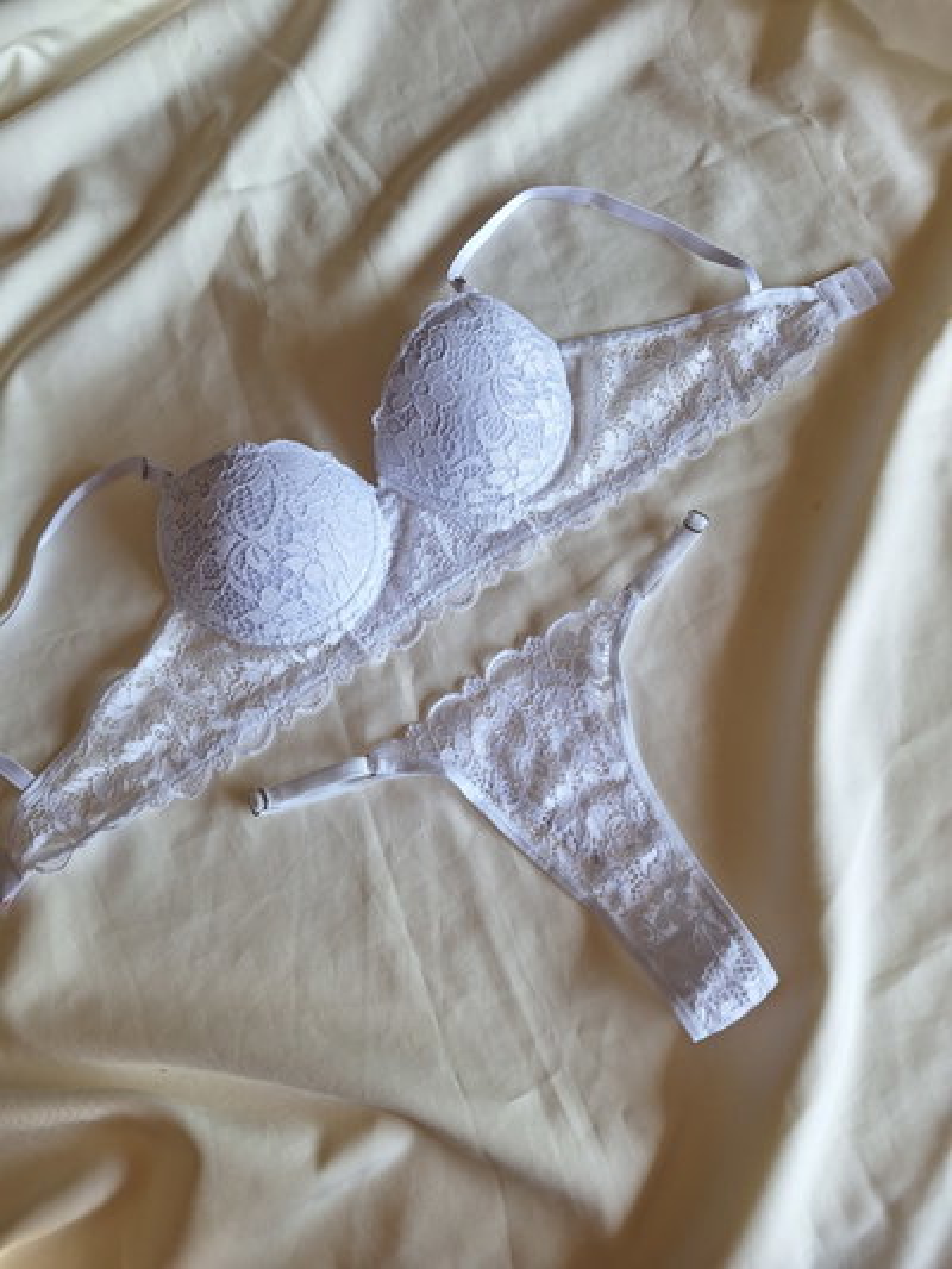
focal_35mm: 23
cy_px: 634
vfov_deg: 73.9
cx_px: 476
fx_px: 843
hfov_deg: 58.9
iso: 40
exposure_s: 1/100
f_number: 1.8
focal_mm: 5.54
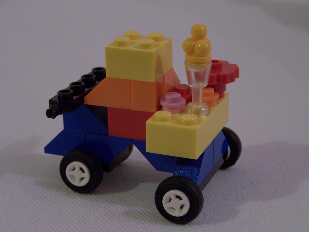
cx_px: 154
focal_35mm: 82
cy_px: 116
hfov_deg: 23.8
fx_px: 732
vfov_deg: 18.0
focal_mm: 13.7
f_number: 3.2
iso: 80
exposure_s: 1/6
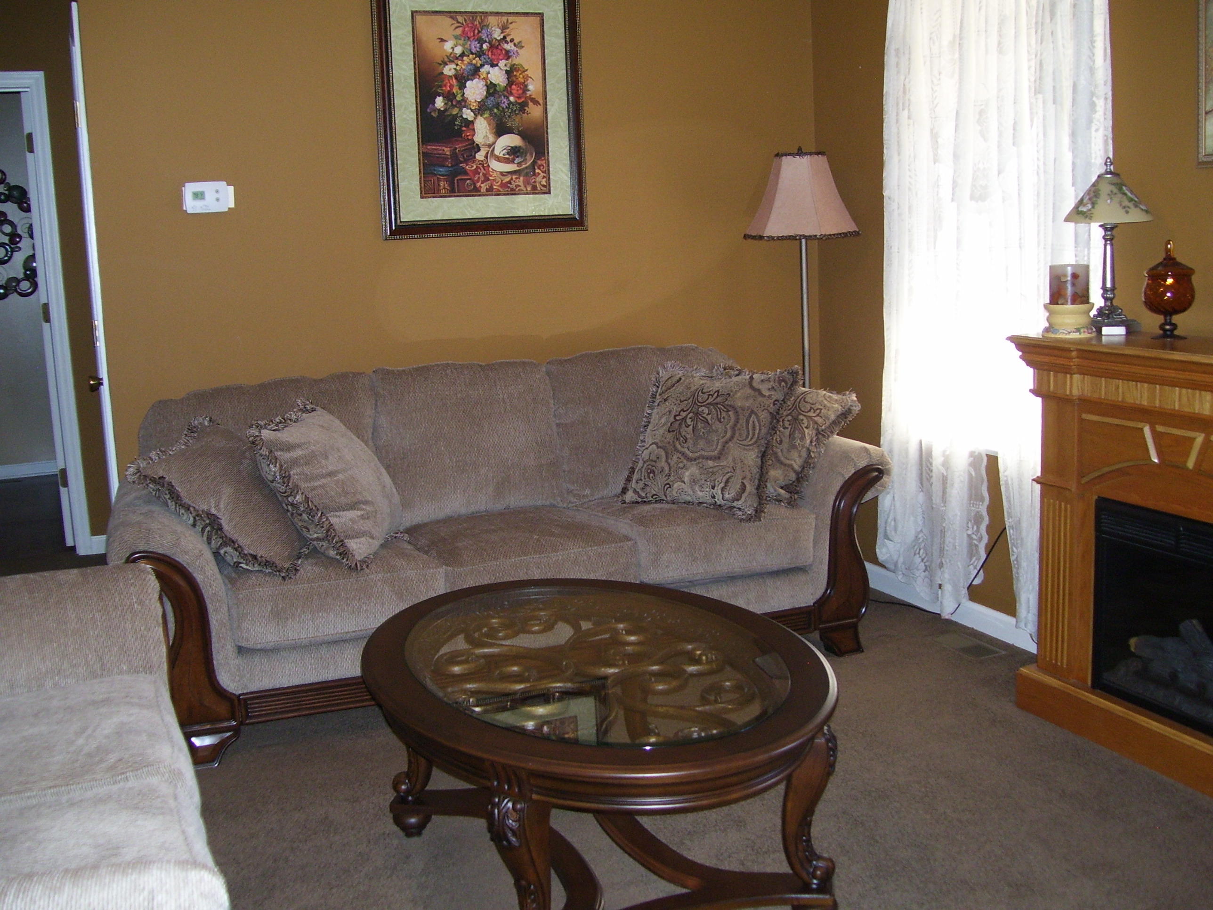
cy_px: 455
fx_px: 1297
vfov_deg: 38.7
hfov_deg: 50.1
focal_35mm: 37
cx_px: 606
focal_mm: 6
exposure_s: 1/60
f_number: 2.7
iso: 125
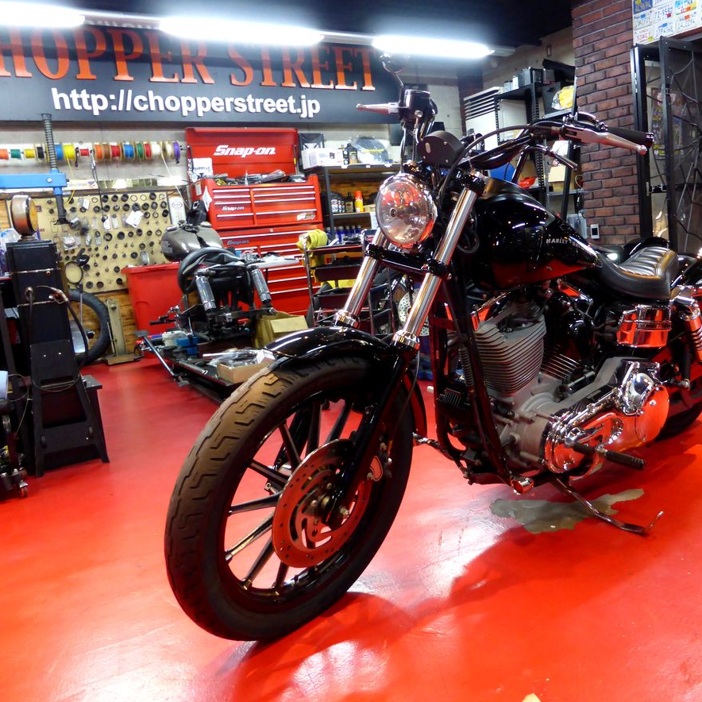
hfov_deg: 53.0
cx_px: 465
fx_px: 688
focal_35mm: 30
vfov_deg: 54.0
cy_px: 348
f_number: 3.3
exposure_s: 1/8
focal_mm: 4.3
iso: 400
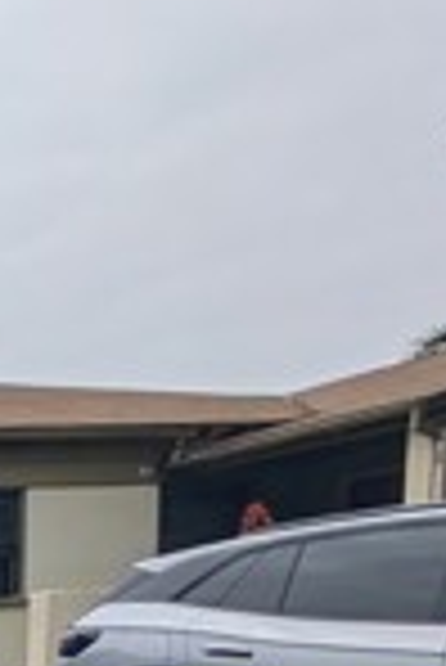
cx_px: -725
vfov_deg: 31.2
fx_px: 1001
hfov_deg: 13.6
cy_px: 794
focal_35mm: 54
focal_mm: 2.02
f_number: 1.7
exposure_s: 1/6494
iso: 59
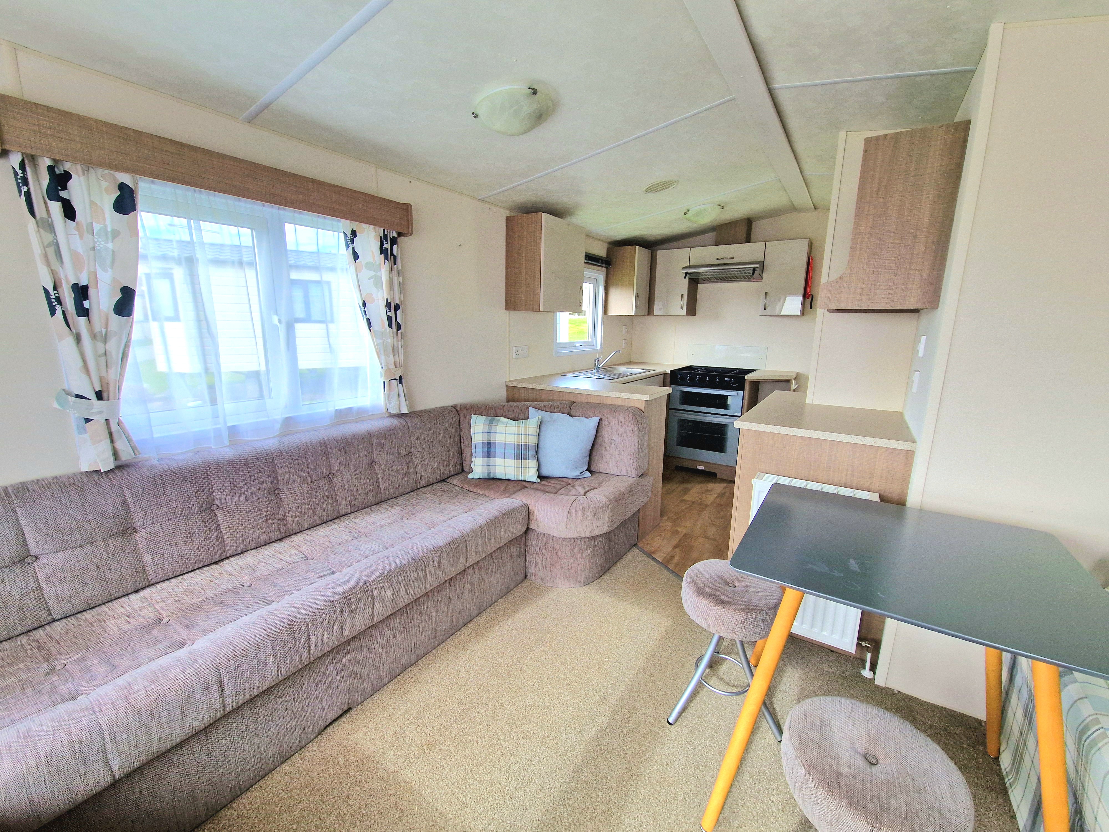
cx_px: 554
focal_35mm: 13
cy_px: 416
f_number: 2.2
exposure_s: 1/196
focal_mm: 2.2
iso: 50
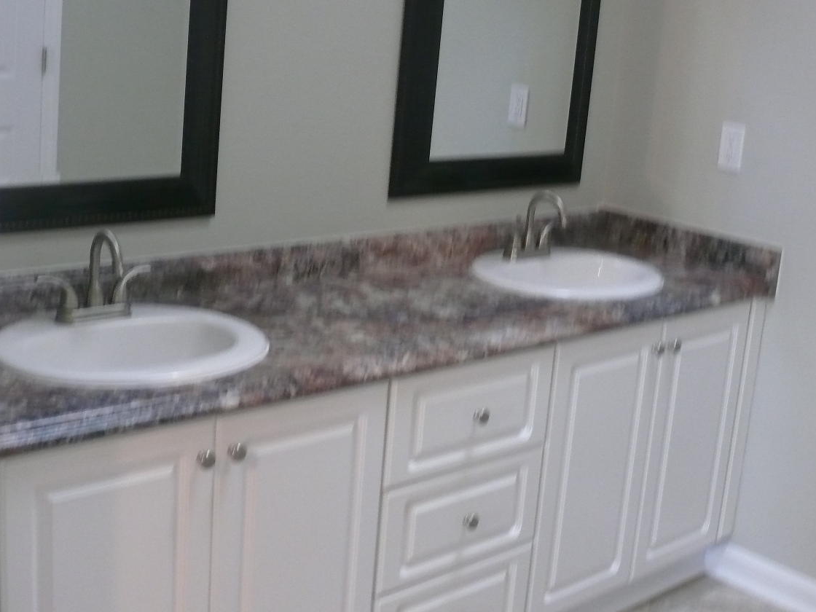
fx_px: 1179
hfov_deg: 38.2
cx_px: 383
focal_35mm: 50
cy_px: 256
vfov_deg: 29.1
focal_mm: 7.4
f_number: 2.8
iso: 400
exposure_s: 1/15
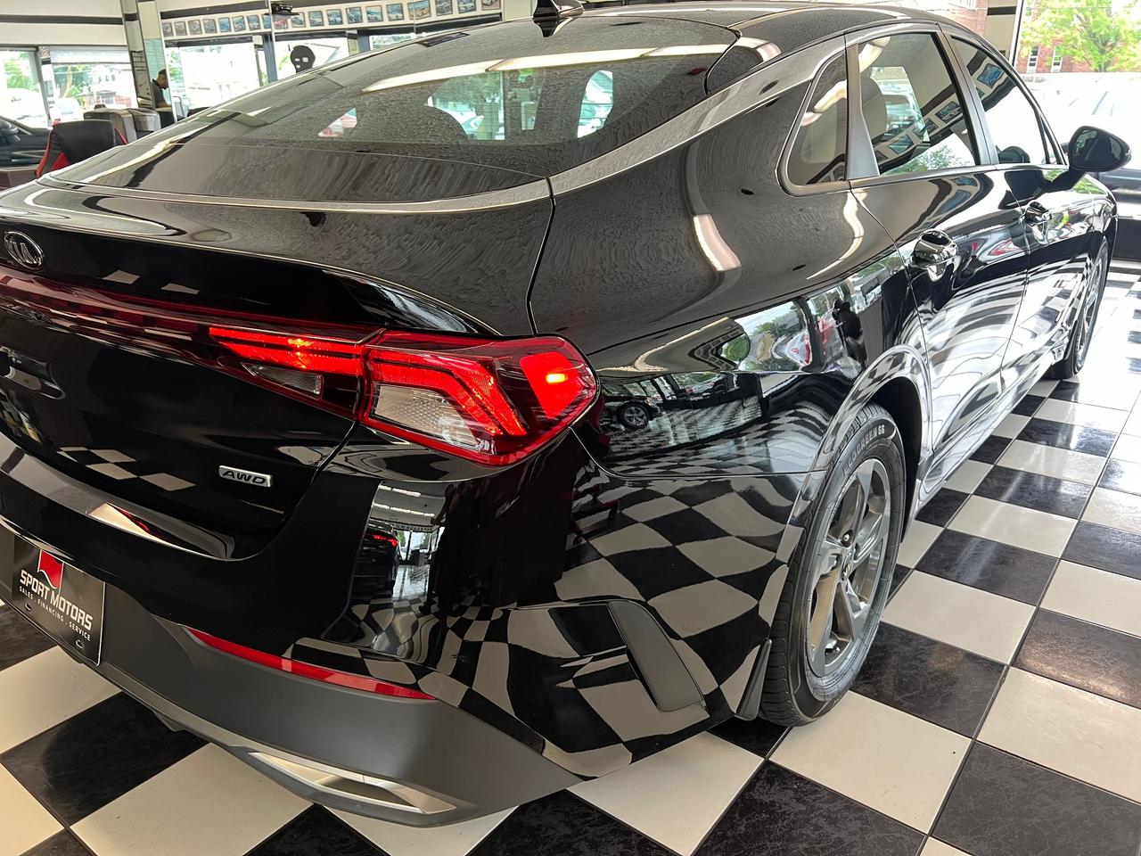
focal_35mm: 26
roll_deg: +0.5
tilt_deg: -19.7
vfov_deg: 53.1
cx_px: 570
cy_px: 428
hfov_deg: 67.3
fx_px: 857
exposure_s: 1/60
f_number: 1.5
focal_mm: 5.7
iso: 80
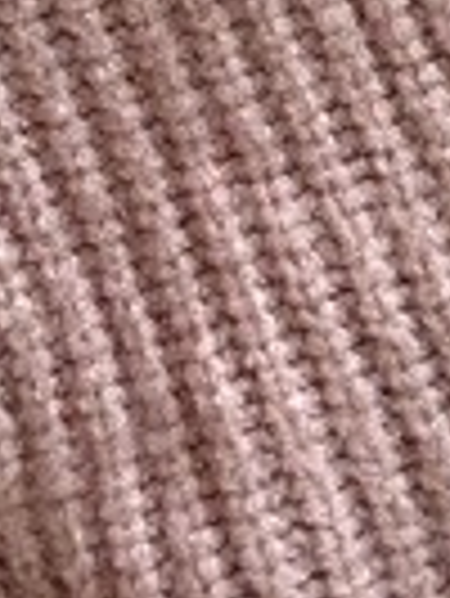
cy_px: -800
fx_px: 3375
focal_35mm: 195
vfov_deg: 9.2
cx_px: 1336
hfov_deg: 6.9
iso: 80
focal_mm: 5.96
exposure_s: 1/121
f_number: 1.6
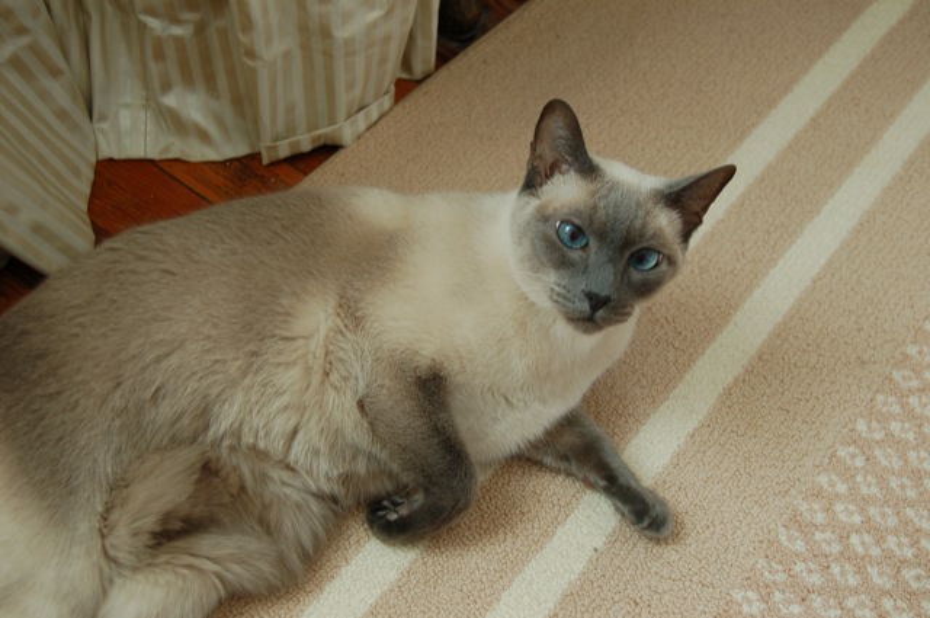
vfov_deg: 23.7
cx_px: 465
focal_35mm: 57
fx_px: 1471
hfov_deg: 35.1
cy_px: 309
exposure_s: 1/20
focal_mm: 38
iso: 200
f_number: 4.8
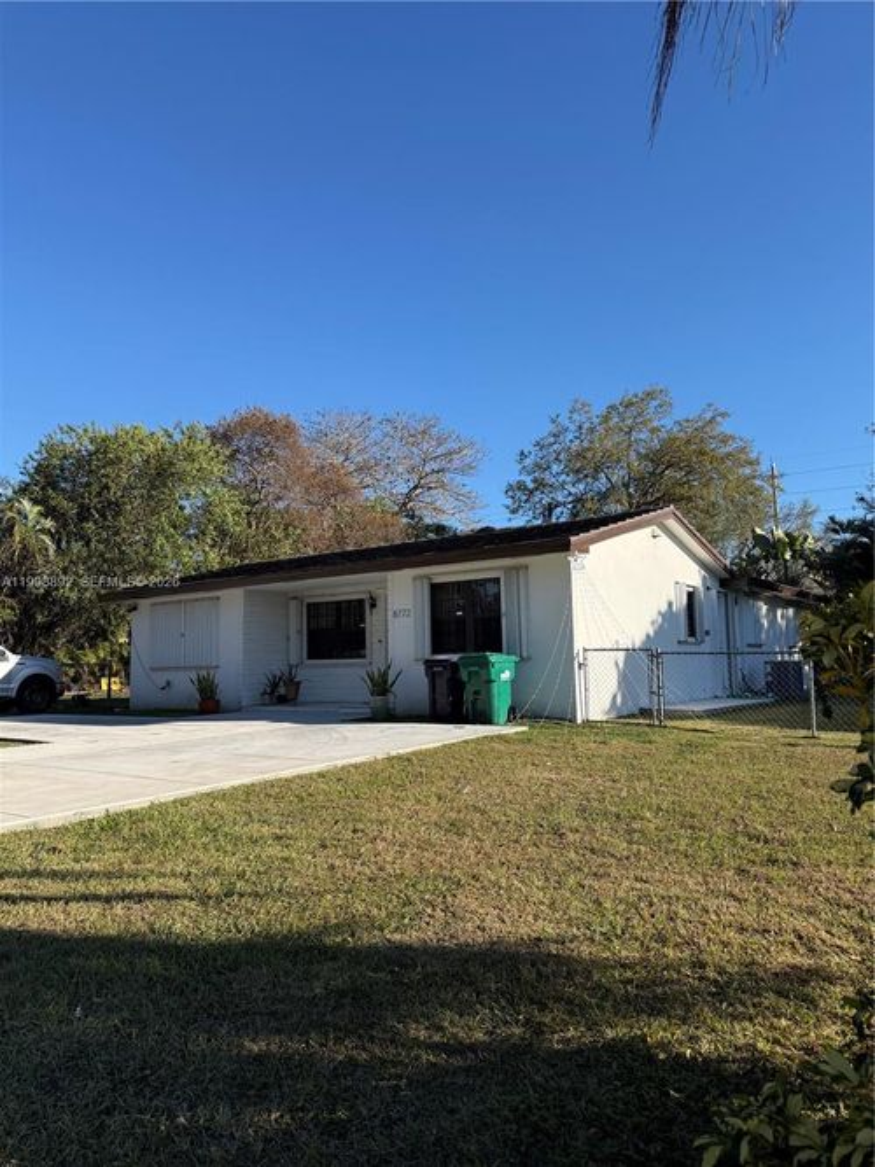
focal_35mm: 24
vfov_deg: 71.6
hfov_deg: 56.8
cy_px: 584
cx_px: 438
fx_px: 809
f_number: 1.78
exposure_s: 1/3953
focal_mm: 6.76
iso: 100
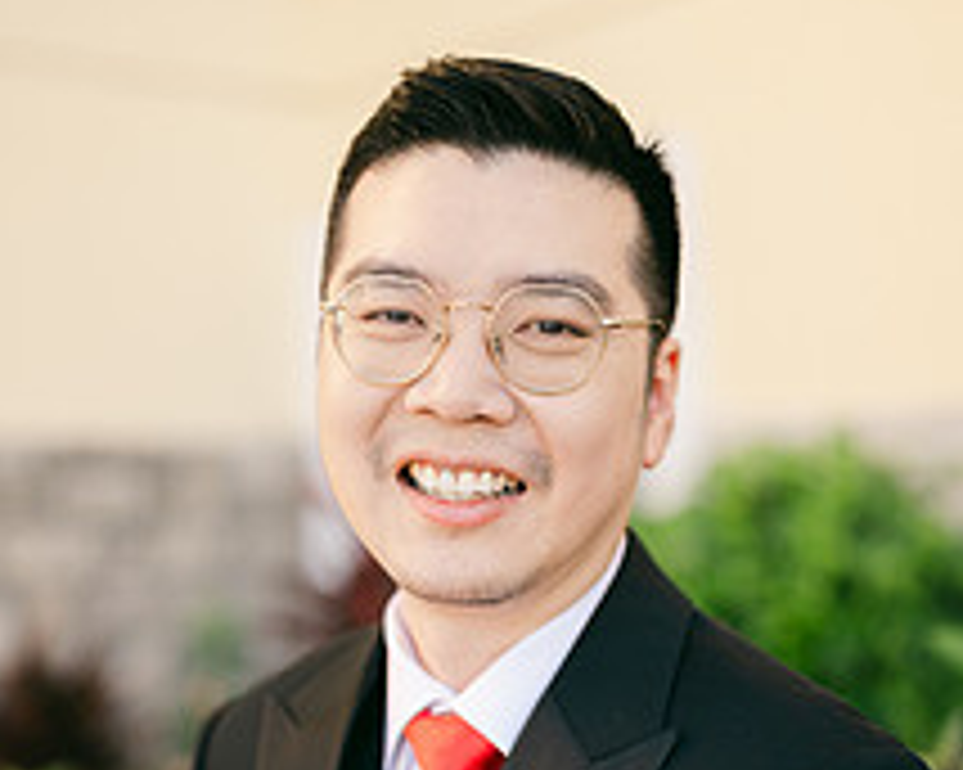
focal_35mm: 69
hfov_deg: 27.5
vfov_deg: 21.7
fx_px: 1966
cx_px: 526
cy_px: 675
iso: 64
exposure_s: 1/800
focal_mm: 35
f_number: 1.2
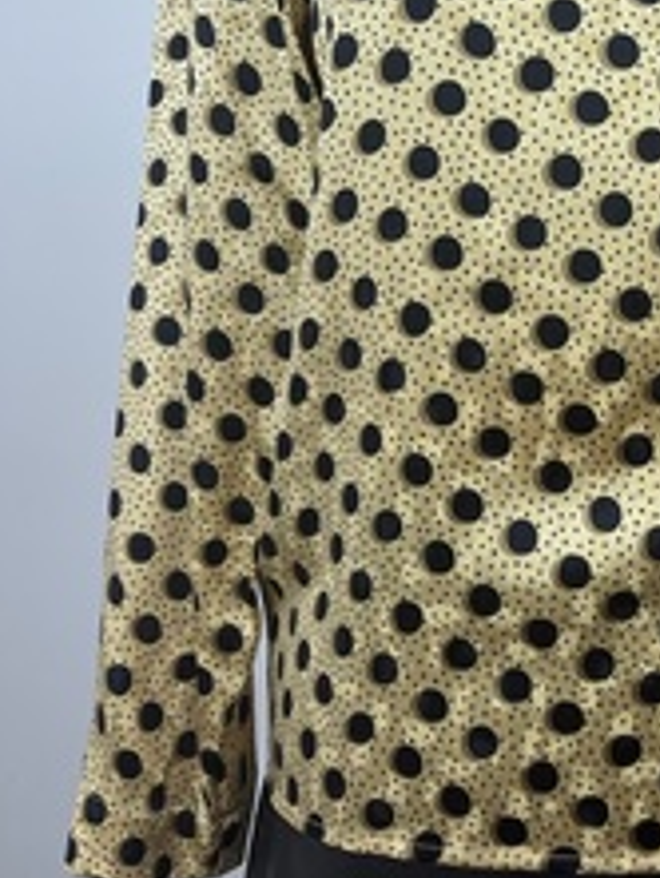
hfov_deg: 29.7
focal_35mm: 47
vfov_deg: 38.9
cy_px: 179
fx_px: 1194
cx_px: 588
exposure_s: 1/415
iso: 50
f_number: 1.6
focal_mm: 5.1
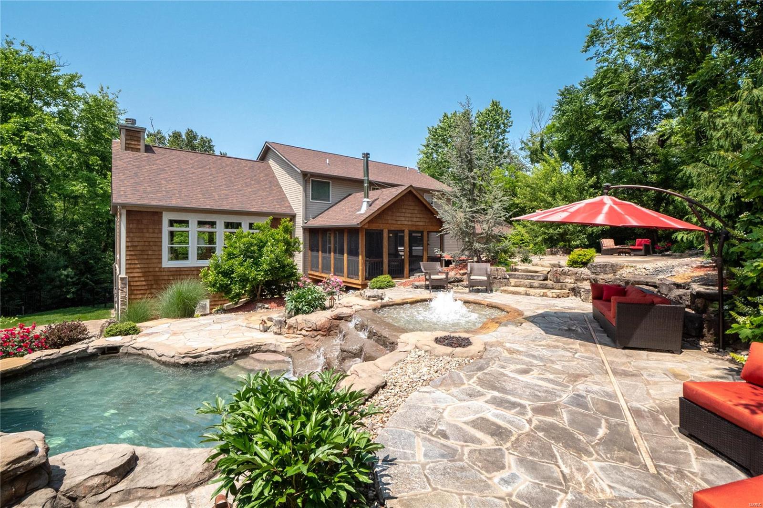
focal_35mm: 16
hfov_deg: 96.7
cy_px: 254
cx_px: 382
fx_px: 339
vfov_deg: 73.7
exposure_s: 1/500
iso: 400
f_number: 10
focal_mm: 8
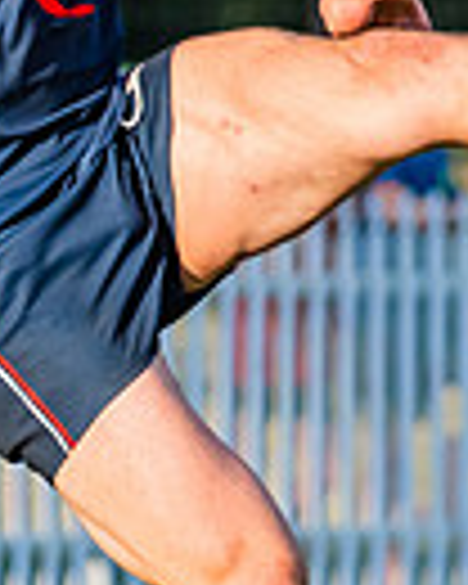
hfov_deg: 1.0
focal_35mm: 1592
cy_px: 560
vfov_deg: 1.2
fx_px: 27563
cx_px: 160
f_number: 6.3
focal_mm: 220
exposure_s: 1/1250
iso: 800
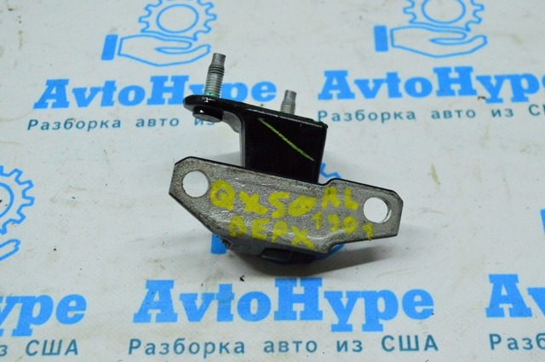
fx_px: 794
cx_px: 272
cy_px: 181
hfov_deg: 37.9
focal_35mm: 52
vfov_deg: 25.7
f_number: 6.3
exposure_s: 1/640
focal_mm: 35
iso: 6400
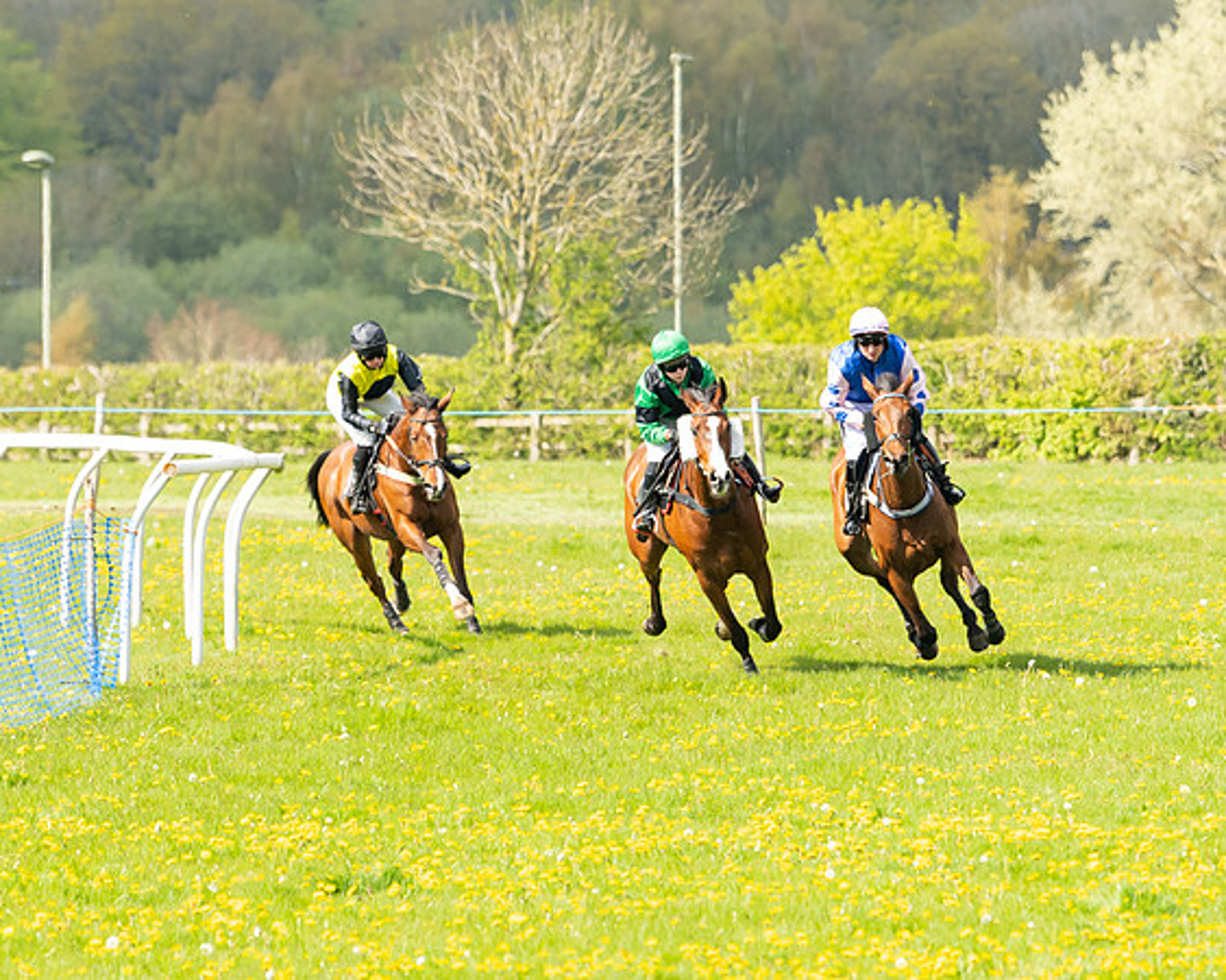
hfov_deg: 4.6
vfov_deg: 3.7
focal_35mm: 419
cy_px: 569
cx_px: 759
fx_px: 15204
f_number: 4
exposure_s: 1/1000
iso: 200
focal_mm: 200
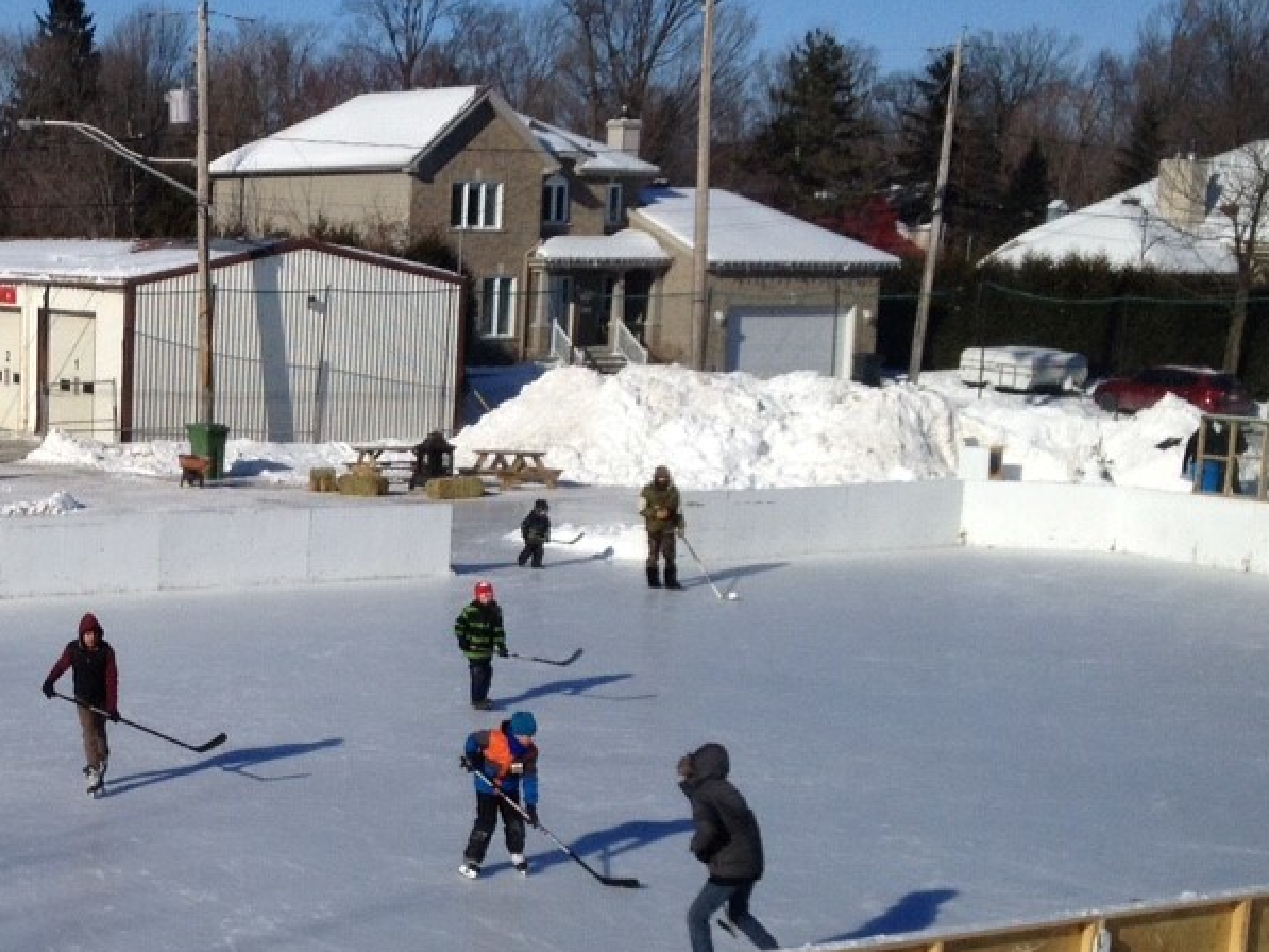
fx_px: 2750
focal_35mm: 75
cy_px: 589
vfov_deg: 19.6
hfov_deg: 24.9
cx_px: 36
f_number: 2.4
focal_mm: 4.28
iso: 50
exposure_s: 1/3953
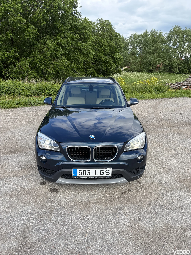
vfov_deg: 67.3
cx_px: 96
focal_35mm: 26
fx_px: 191
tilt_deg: -14.1
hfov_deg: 53.1
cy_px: 128
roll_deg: -4.6
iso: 64
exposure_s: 1/1420
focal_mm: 5.96
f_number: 1.6
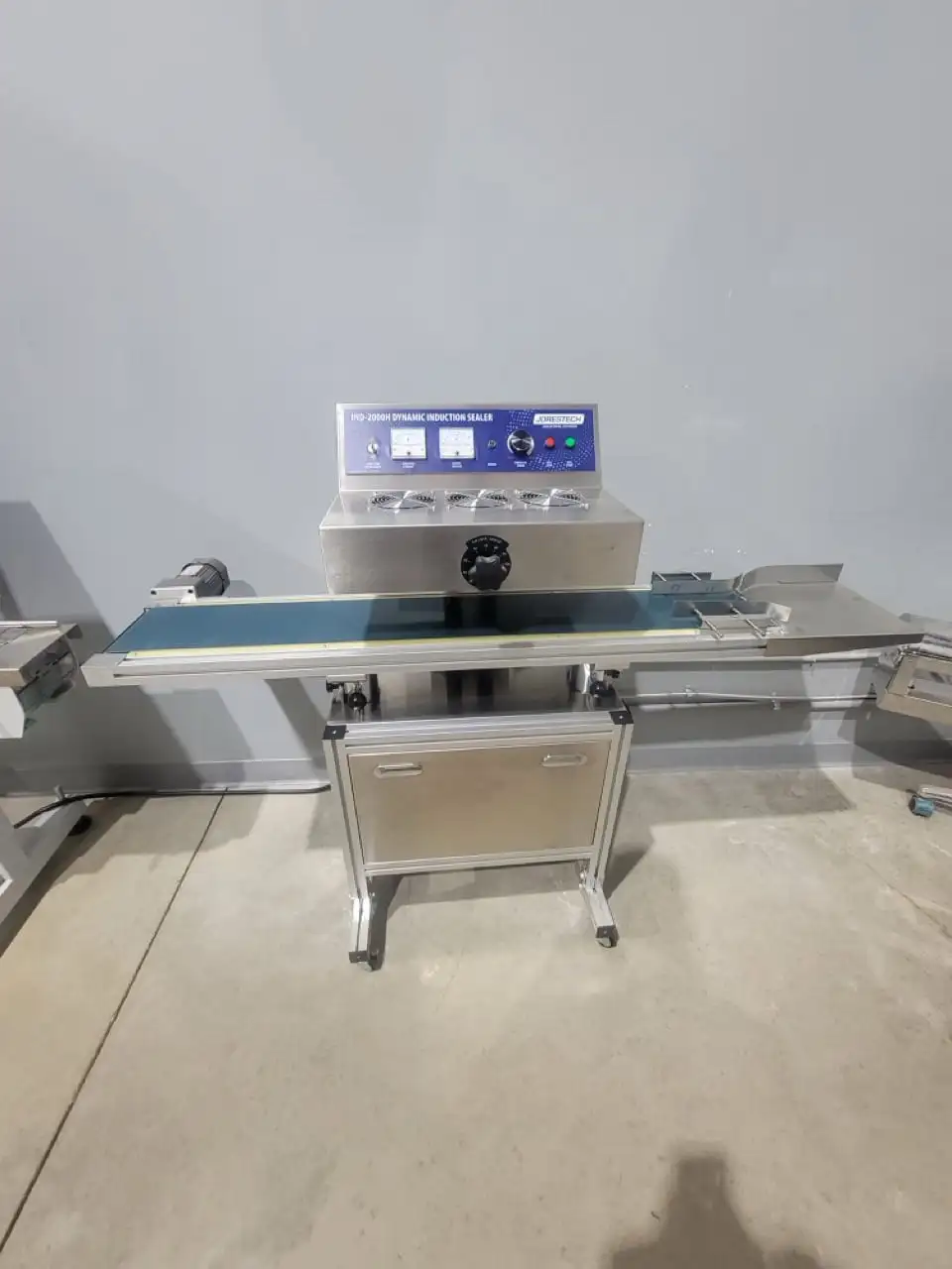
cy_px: 634
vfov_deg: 106.2
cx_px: 476
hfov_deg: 89.9
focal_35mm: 13
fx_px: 477
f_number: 2.2
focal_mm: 2.2
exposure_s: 1/30
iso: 500
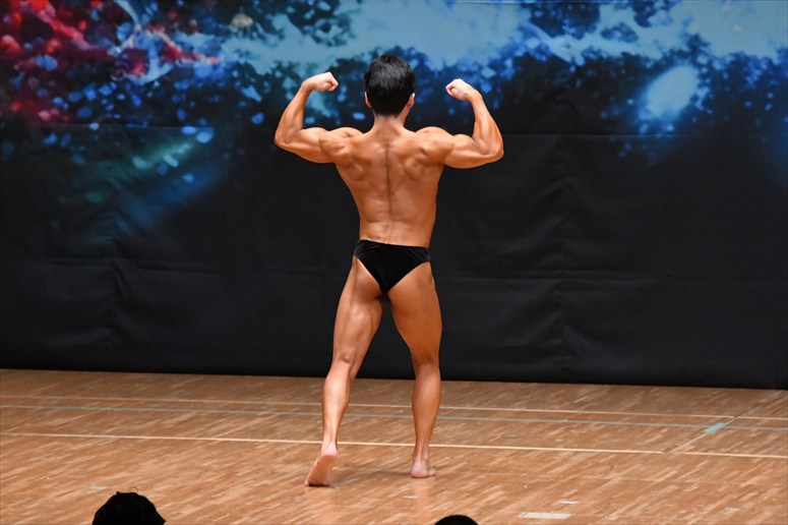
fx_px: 6235
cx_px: 394
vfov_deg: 4.8
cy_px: 262
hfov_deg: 7.2
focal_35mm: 285
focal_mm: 190
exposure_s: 1/400
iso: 6400
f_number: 5.6
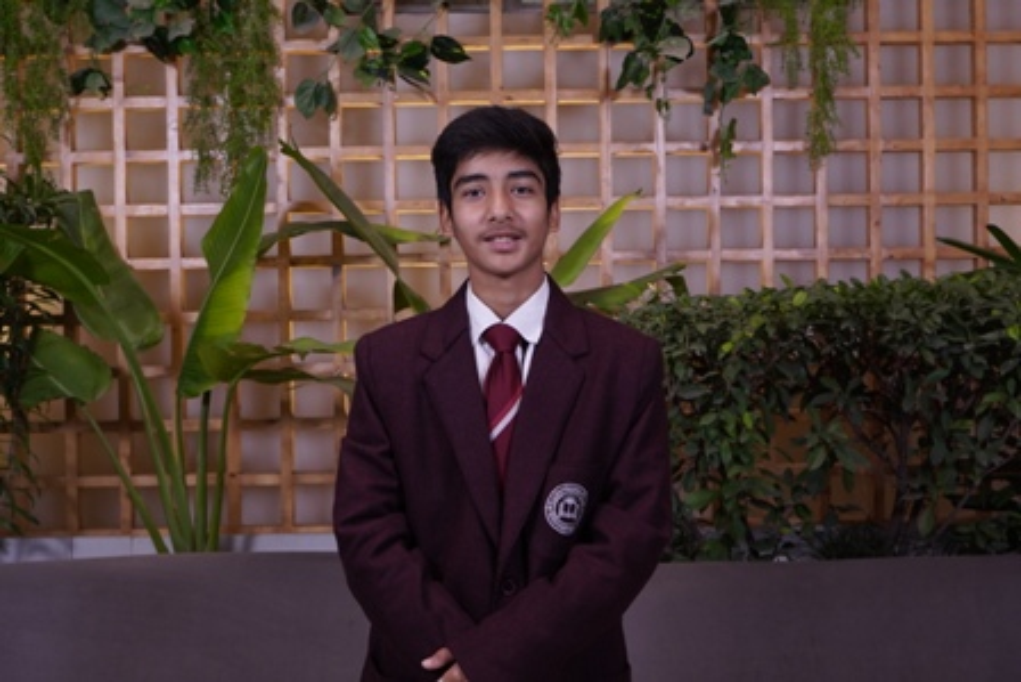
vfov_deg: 27.5
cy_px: 341
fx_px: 1390
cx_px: 510
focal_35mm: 49
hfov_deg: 40.3
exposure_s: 1/125
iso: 500
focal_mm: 33
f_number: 5
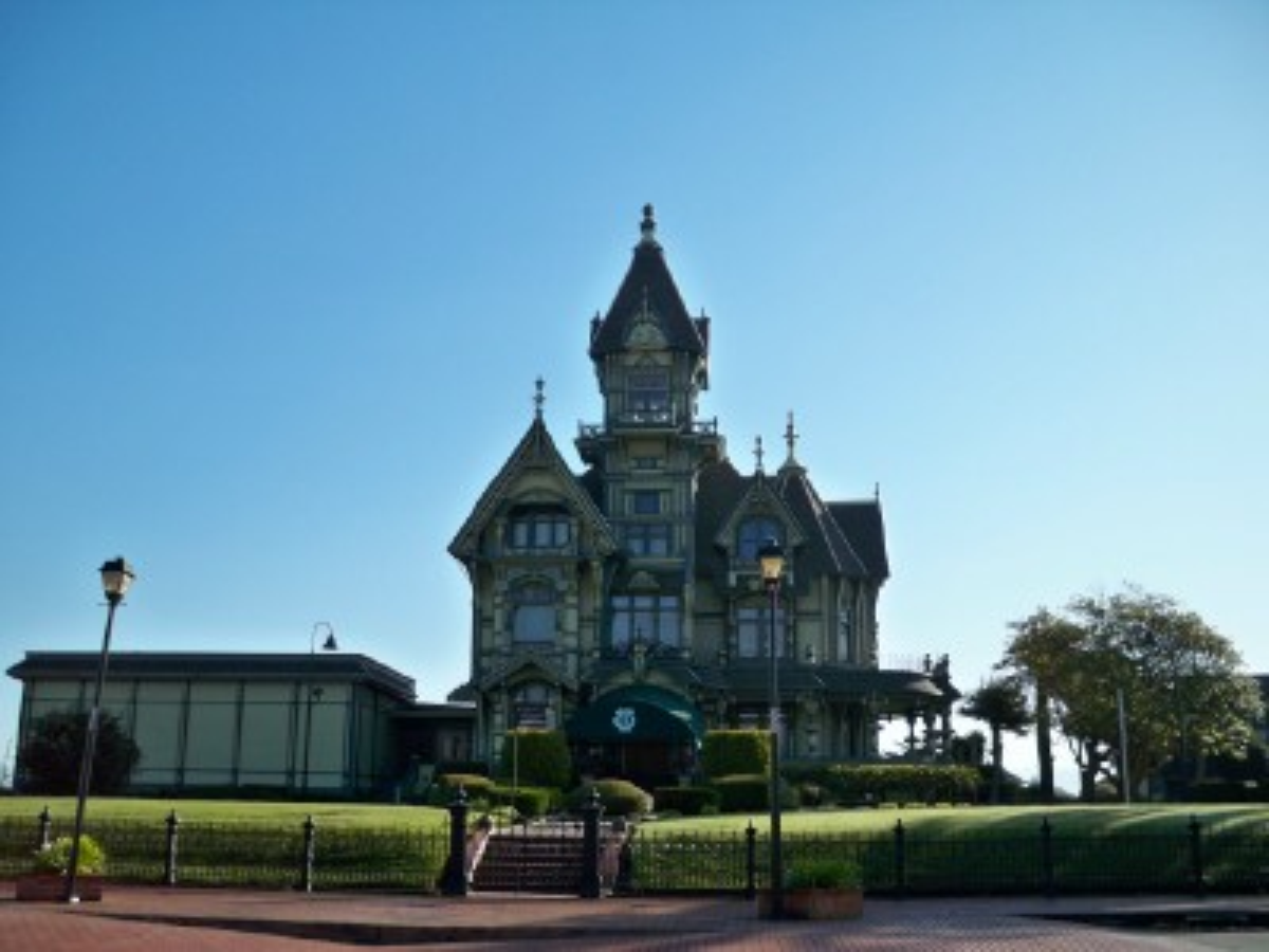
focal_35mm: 35
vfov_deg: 40.7
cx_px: 634
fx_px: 1283
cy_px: 476
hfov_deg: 52.6
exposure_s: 1/640
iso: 64
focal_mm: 6.3
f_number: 3.1
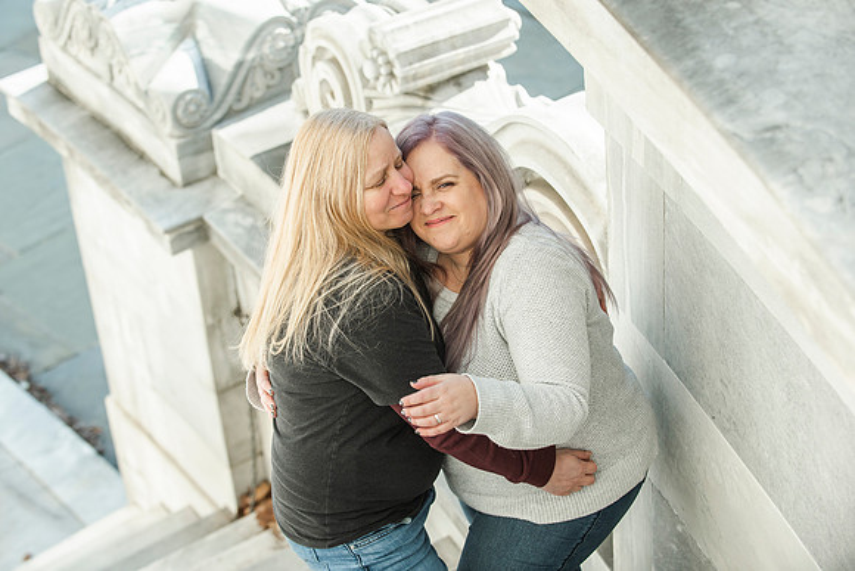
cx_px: 402
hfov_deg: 27.3
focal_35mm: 74
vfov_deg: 18.4
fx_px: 1761
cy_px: 269
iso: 400
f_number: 4
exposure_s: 1/1250
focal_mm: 70
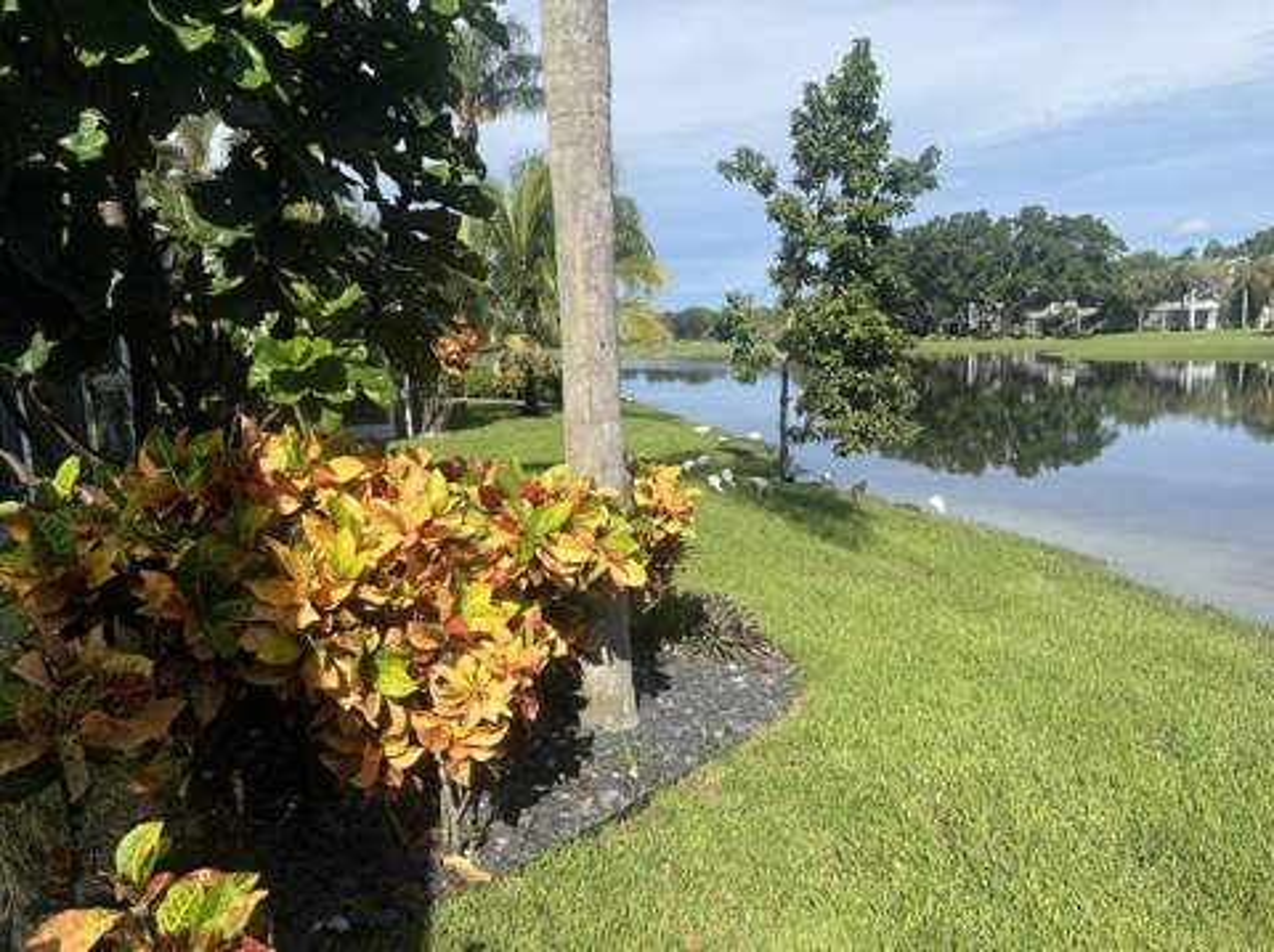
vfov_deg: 53.0
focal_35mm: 26
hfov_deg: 67.4
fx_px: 956
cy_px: 476
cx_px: 637
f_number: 1.5
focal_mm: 5.7
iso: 50
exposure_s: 1/4115
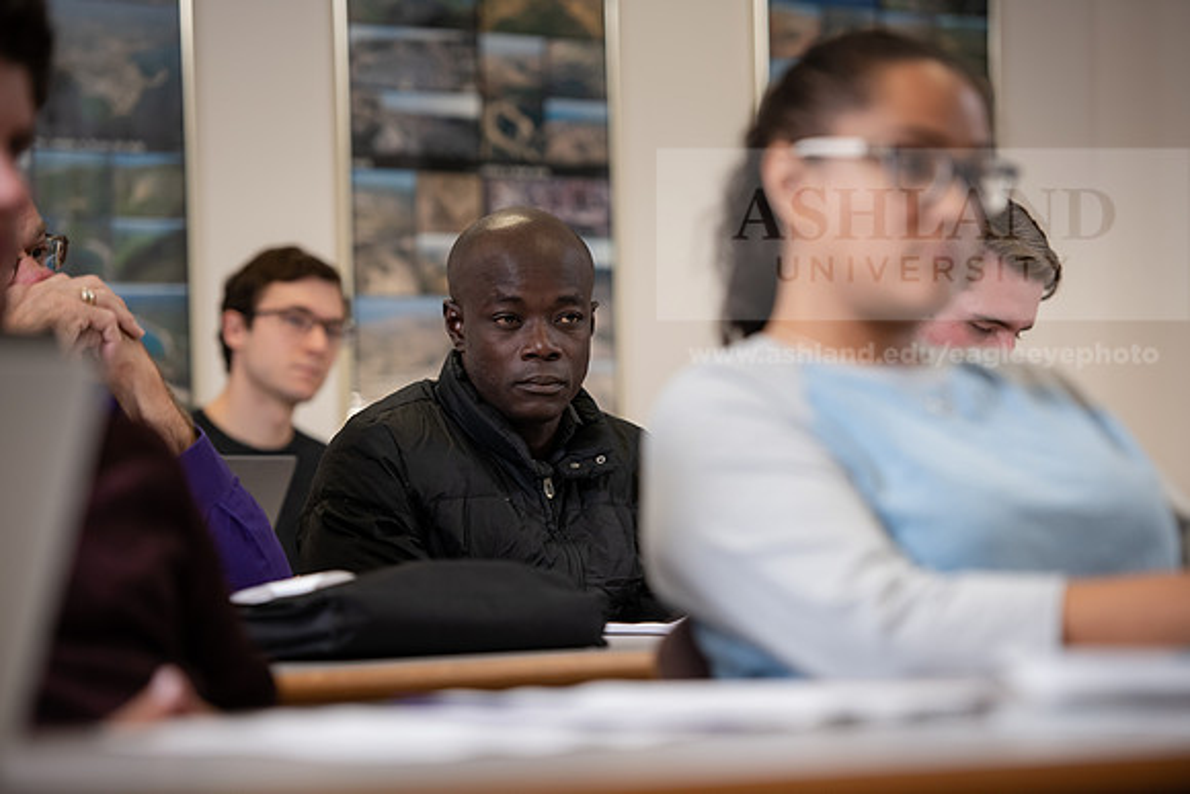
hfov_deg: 14.7
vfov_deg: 9.8
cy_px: 397
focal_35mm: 140
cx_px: 595
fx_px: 4629
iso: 640
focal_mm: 140
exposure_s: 1/200
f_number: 3.2
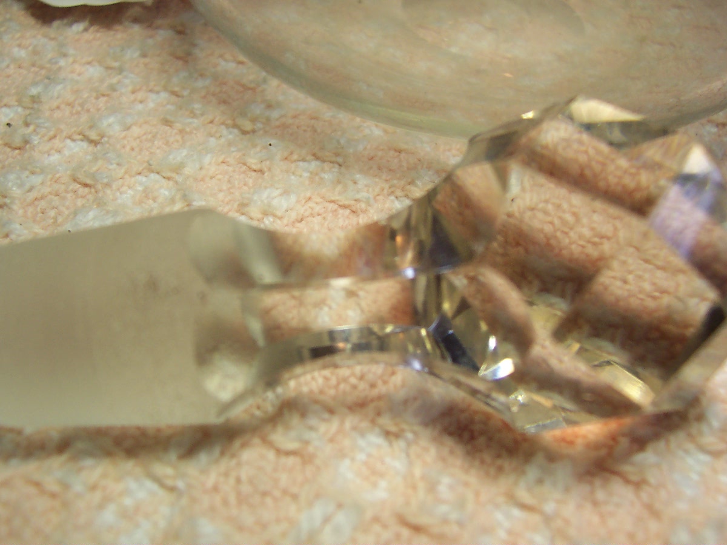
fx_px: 777
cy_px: 272
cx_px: 364
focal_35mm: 37
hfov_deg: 50.1
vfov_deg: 38.7
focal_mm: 5.6
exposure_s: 1/90
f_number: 2.8
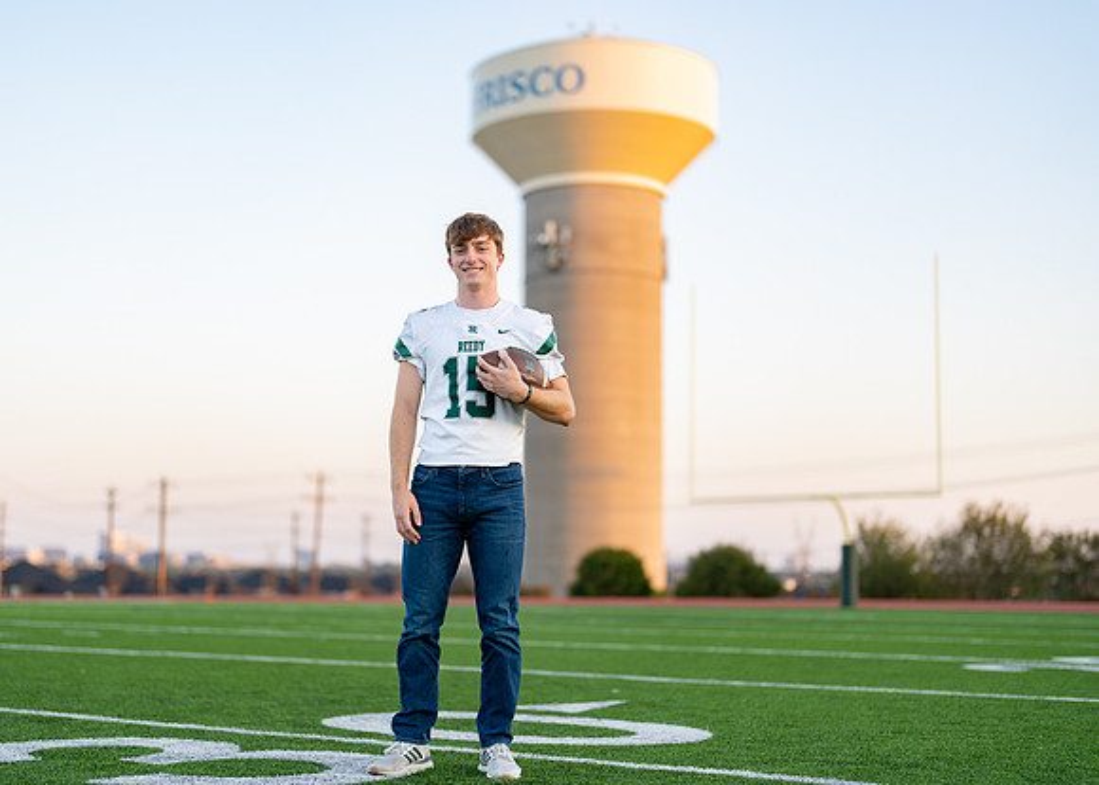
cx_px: 493
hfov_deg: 34.6
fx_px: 1764
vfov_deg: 25.1
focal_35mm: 57
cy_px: 421
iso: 100
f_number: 1.2
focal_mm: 50
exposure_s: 1/640
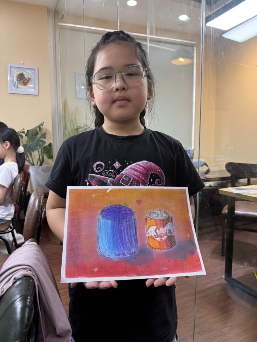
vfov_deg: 71.6
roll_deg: -0.1
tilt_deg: -5.4
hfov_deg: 56.8
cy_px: 171
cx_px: 128
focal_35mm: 24
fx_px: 238
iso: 200
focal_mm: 6.76
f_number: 1.78
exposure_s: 1/100
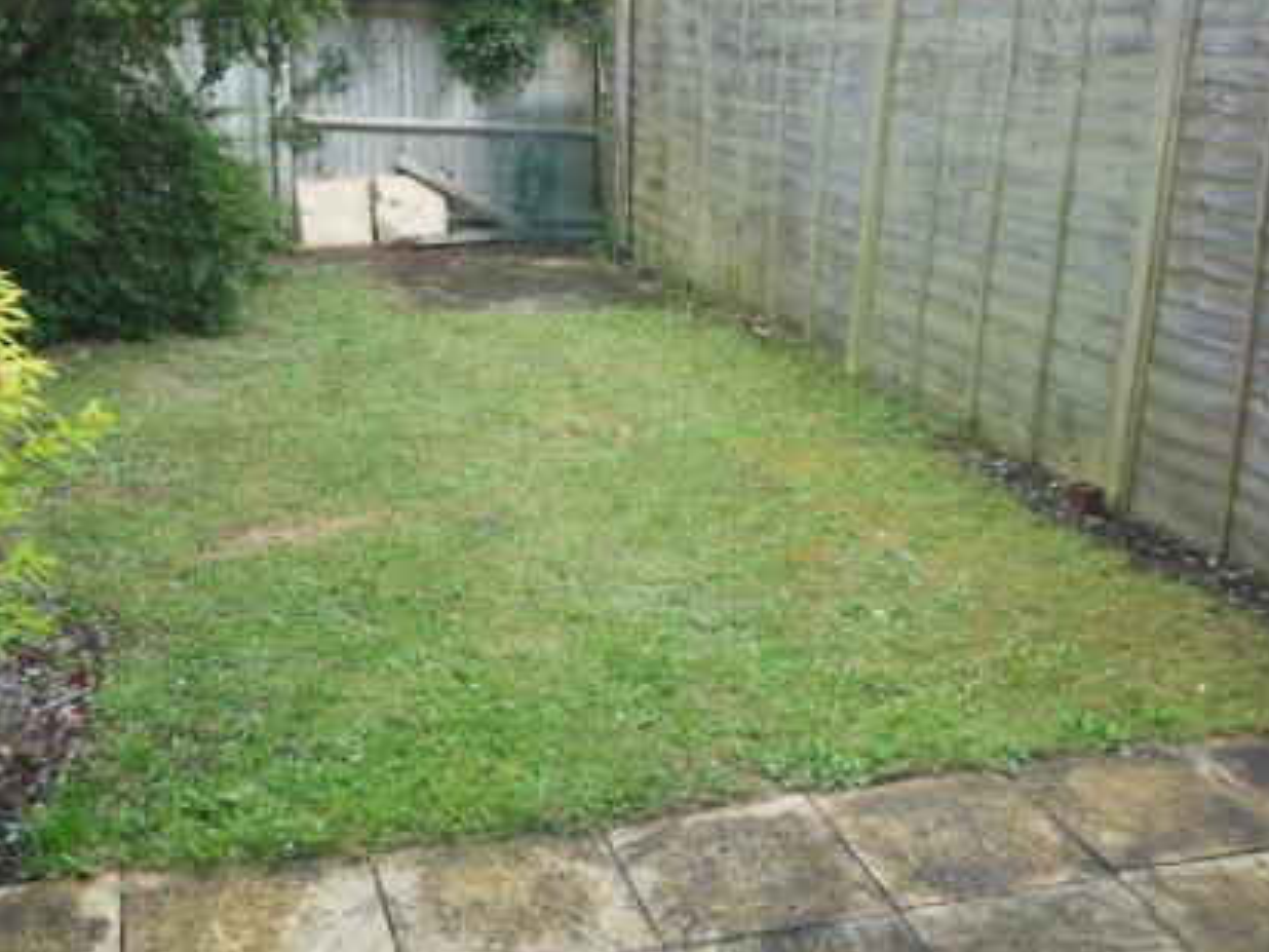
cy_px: 347
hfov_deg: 45.7
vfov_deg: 34.9
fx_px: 1503
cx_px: 574
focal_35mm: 41
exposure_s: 1/200
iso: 125
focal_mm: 5.2
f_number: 3.3
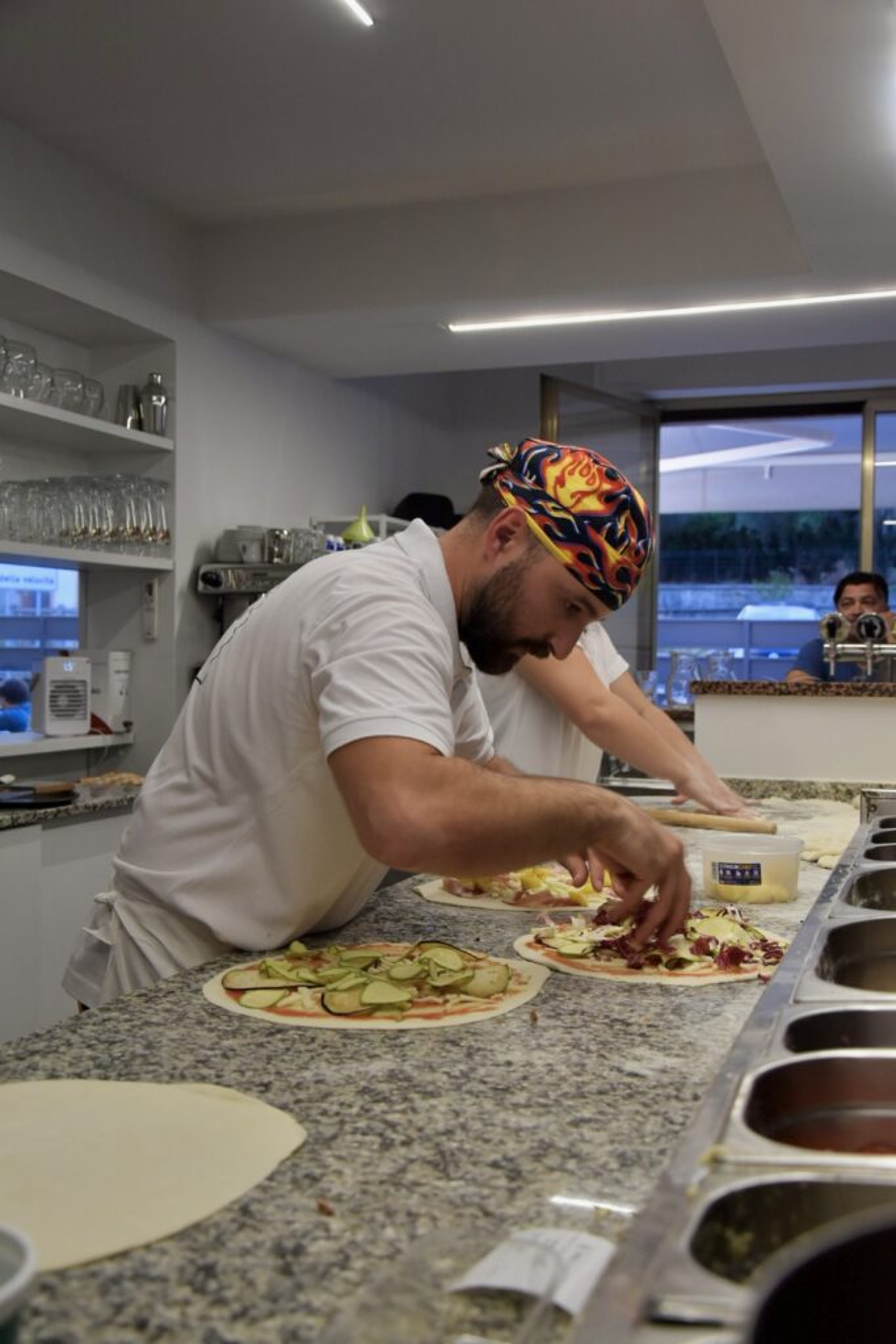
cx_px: 448
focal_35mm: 38
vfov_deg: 51.3
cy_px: 672
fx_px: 1399
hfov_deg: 35.5
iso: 560
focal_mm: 25
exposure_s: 1/60
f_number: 4
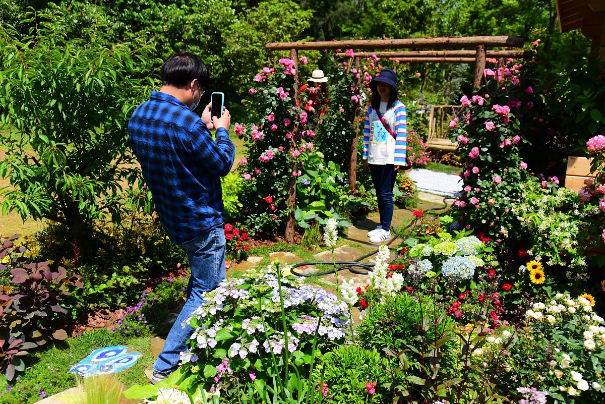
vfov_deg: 42.4
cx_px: 302
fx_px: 521
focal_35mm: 31
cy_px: 202
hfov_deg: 60.3
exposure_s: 1/4000
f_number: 5
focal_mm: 31
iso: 640
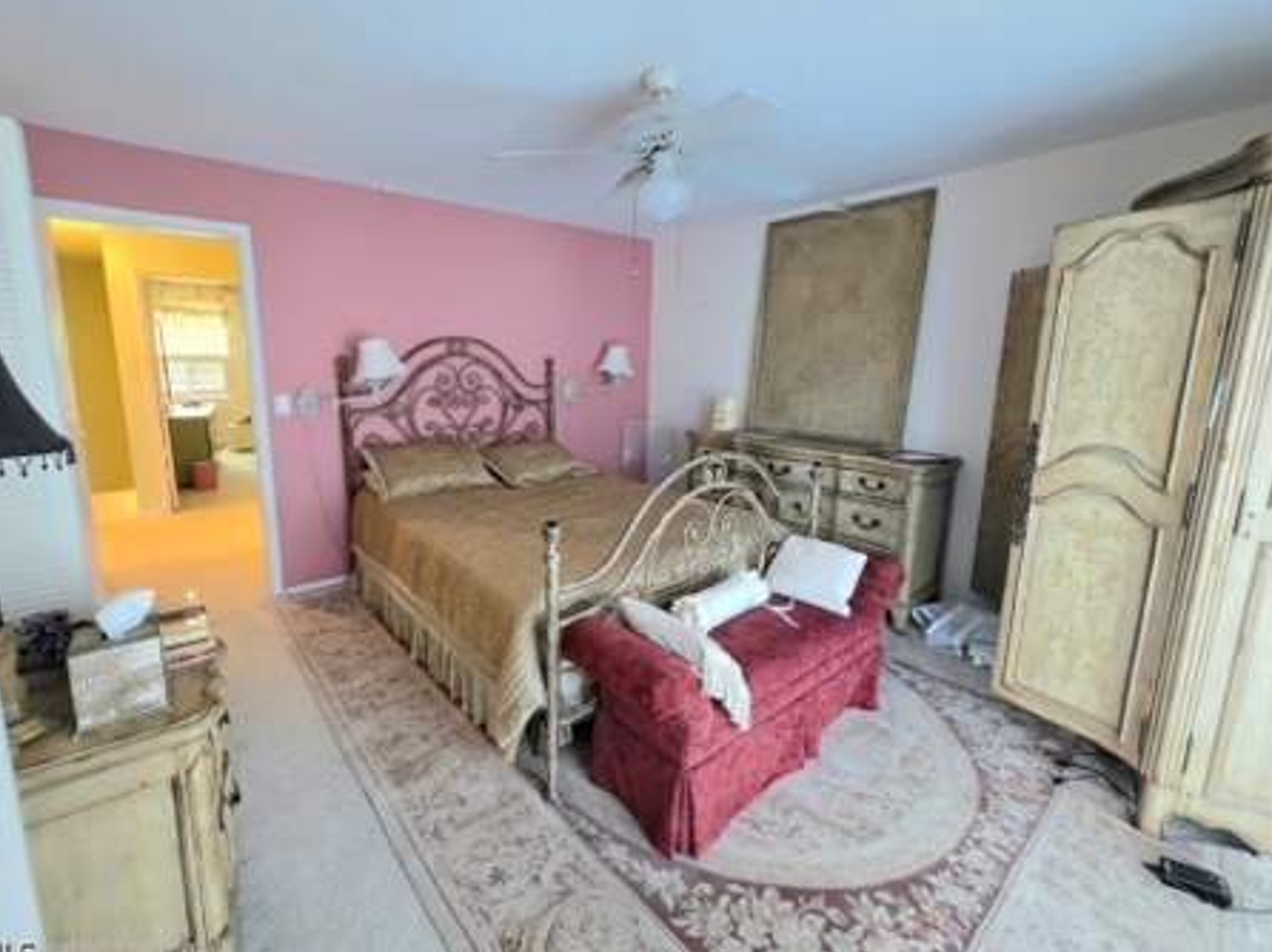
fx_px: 514
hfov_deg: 101.9
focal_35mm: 14
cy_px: 462
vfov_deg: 85.6
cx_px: 593
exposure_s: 1/60.2
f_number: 1.9
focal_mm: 2.2
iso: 400
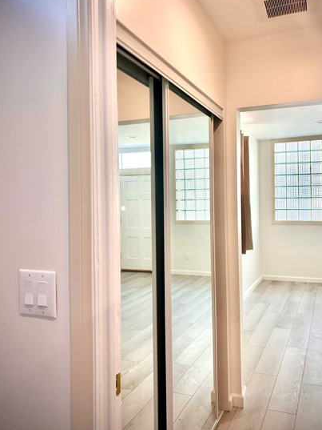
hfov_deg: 45.4
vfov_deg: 58.2
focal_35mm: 31
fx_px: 384
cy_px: 195
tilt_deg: +0.5
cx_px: 176
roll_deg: -0.3
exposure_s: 1/120
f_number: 1.6
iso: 80
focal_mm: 5.96
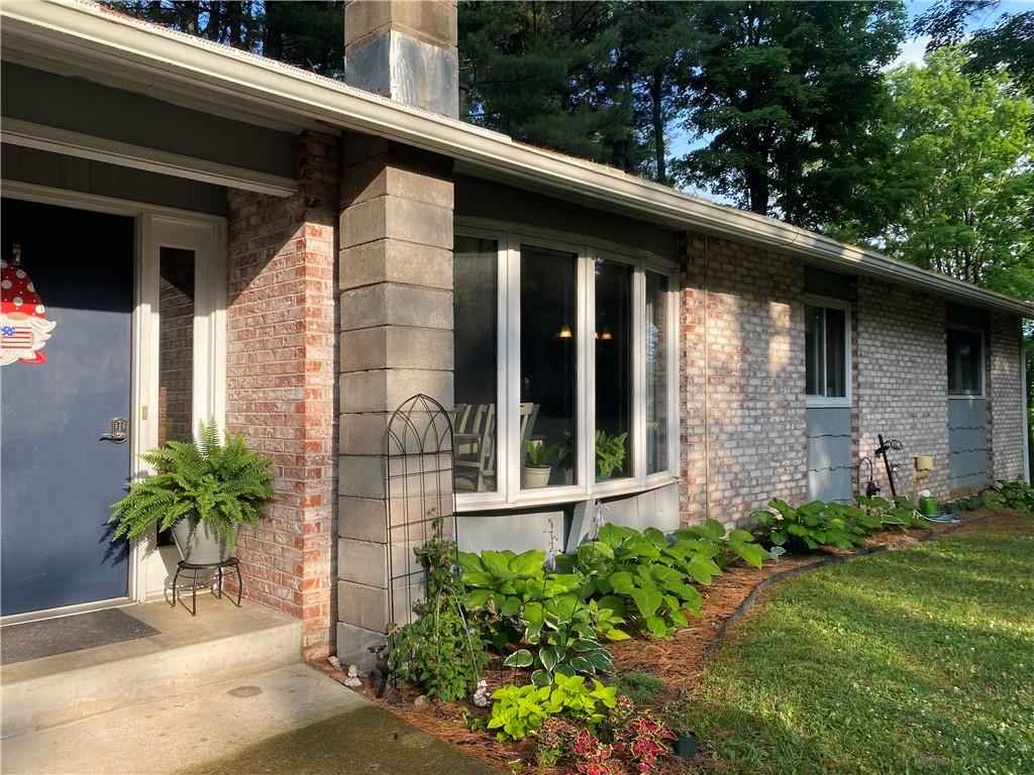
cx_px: 517
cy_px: 388
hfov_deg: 67.3
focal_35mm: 26
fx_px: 777
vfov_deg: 53.1
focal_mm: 4.25
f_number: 1.8
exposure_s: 1/733
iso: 32
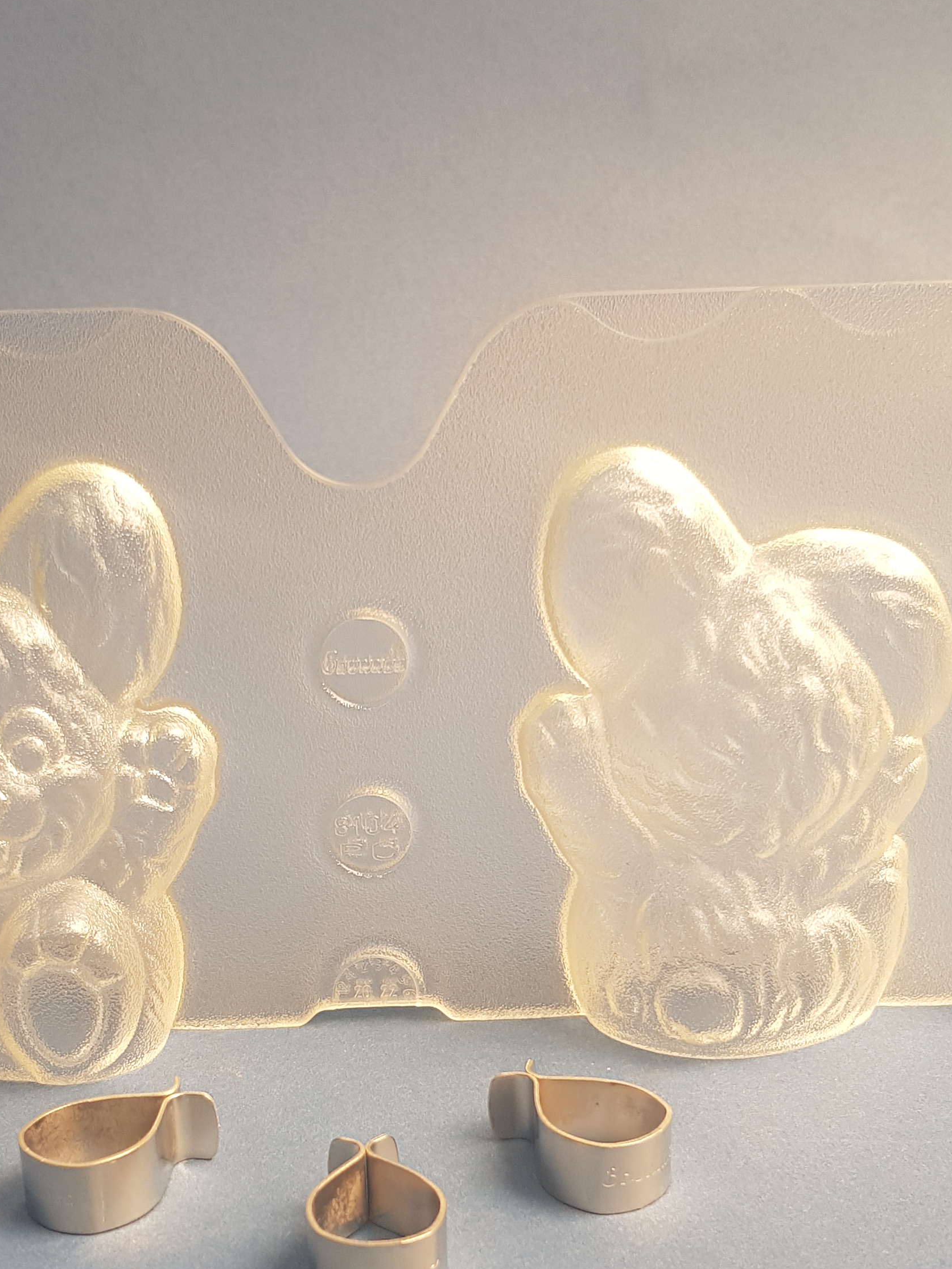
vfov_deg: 40.0
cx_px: 336
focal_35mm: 47
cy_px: 839
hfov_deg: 30.7
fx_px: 1723
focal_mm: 4.2
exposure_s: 1/105
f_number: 1.7
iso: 40
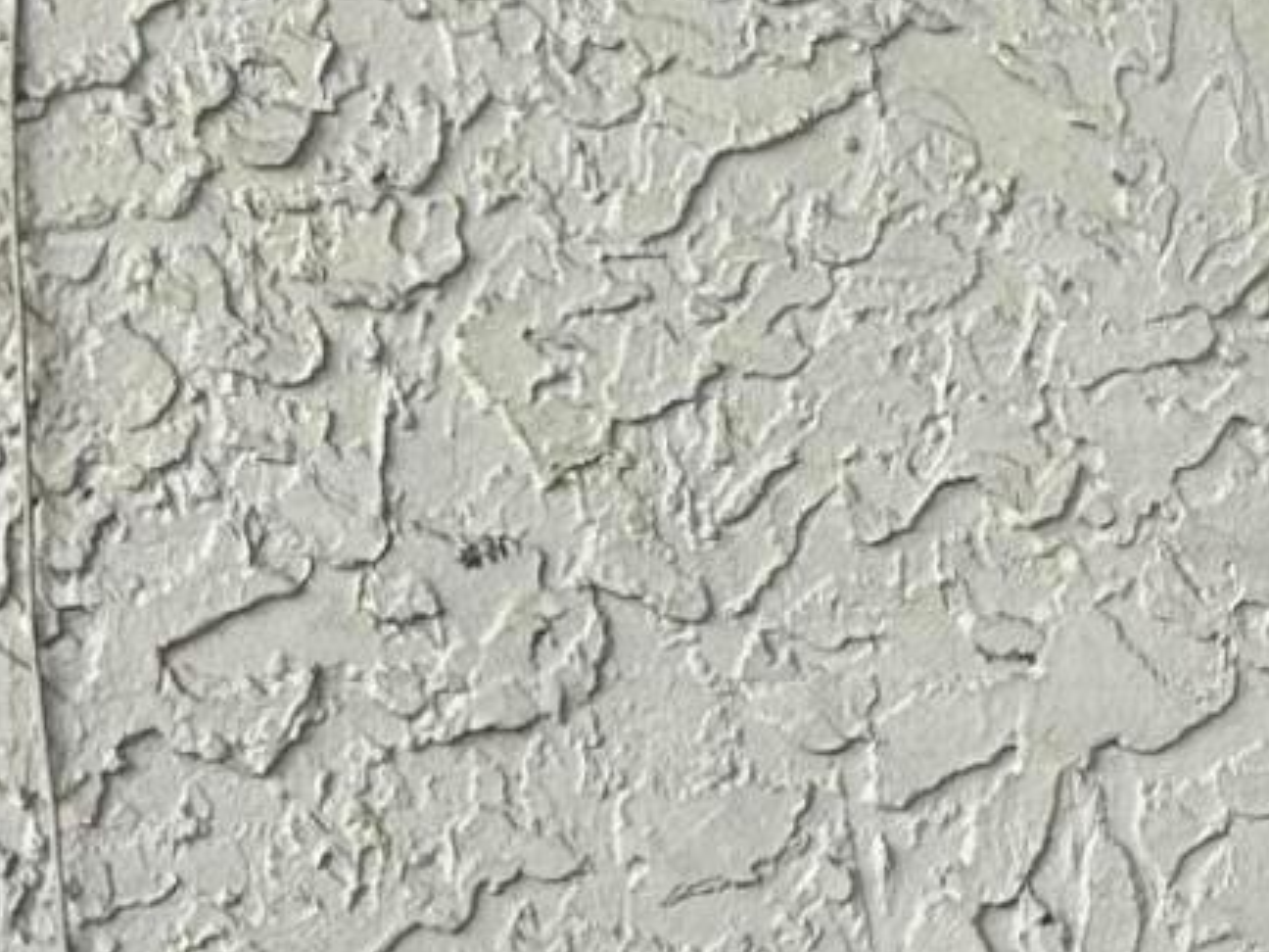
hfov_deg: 10.9
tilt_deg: -4.4
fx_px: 5865
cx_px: 2782
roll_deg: -2.2
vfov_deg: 9.3
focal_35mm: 160
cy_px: 329
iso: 80
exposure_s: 1/879
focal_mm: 6.86
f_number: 1.78
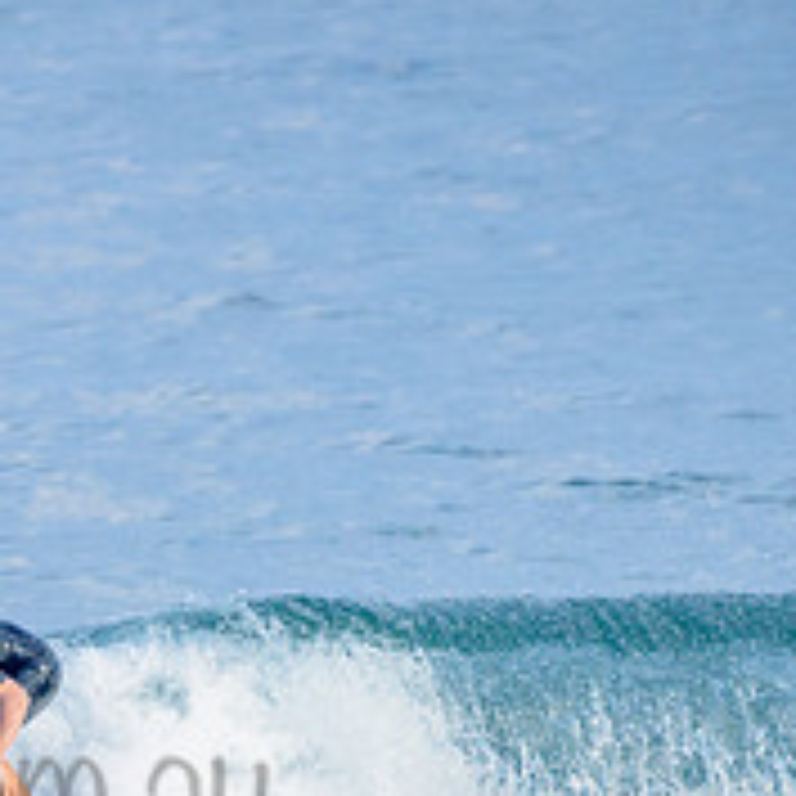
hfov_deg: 1.0
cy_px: 740
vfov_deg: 1.0
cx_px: -207
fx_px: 44279
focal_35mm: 1702
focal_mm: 500
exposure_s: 1/1250
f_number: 5.6
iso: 720
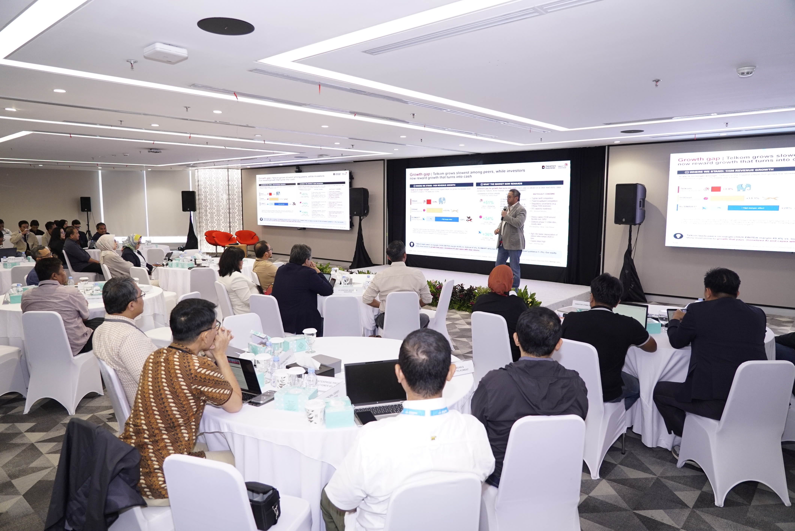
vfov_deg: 53.2
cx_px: 398
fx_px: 530
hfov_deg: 73.7
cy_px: 266
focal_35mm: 24
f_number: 4
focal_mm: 24
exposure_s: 1/160
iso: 1600
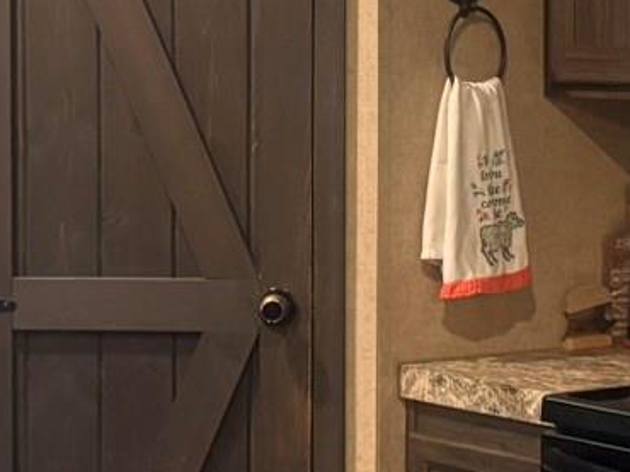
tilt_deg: -3.6
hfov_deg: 14.8
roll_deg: -0.2
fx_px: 2419
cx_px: 456
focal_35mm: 133
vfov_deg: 11.1
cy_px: 184
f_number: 1.78
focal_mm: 6.76
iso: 500
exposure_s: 1/60
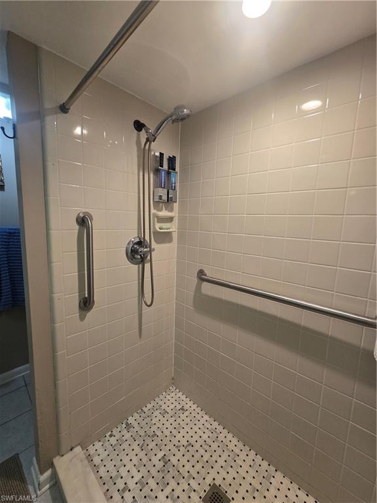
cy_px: 252
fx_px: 189
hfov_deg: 89.9
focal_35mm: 13
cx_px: 188
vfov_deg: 106.2
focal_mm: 2.2
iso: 125
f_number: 2.2
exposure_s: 1/60
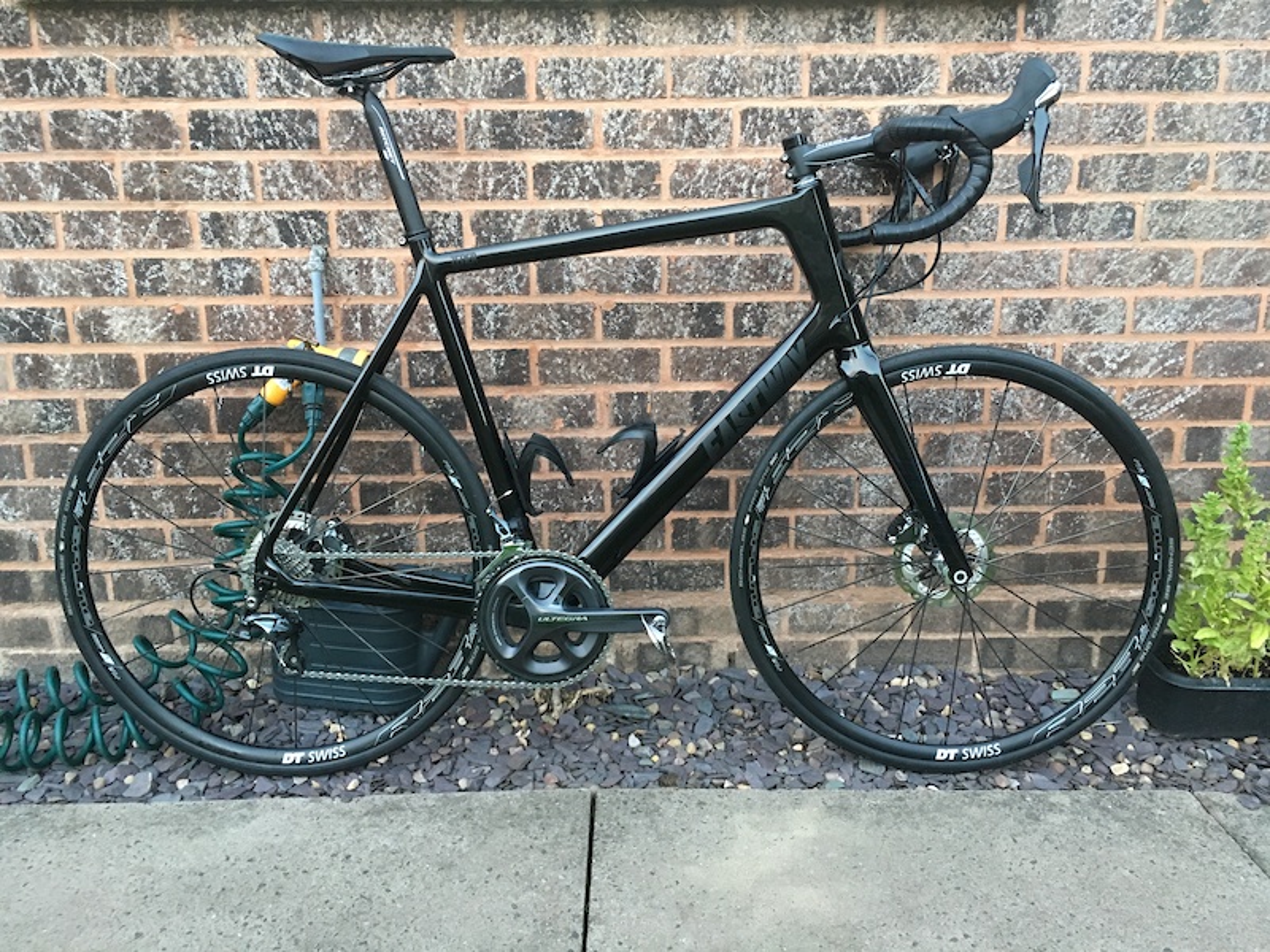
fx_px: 1064
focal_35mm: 29
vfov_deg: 48.2
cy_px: 476
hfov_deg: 61.7
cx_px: 635
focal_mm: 4.15
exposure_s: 1/33
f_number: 2.2
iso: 200
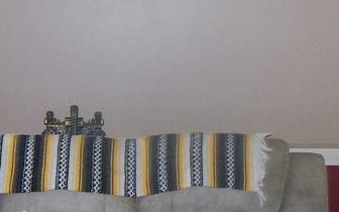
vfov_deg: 11.5
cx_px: 268
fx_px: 1044
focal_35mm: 113
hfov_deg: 18.3
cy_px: 25
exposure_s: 1/30
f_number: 3.5
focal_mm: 6.2
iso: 250
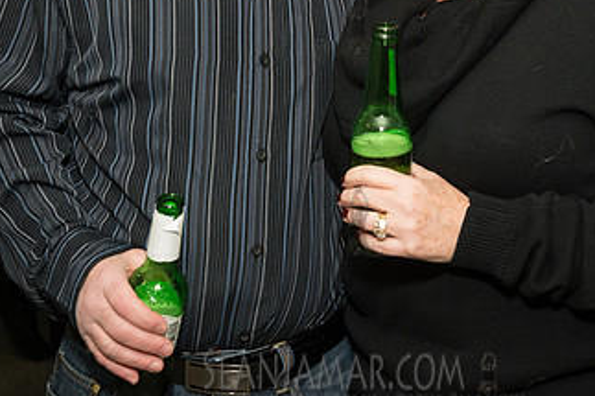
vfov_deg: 15.8
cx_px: 338
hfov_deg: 23.9
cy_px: 20
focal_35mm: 85
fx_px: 1404
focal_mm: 42
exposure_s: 1/400
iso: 1600
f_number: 5.6
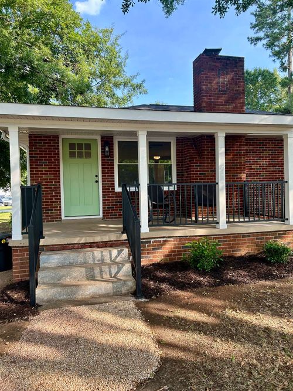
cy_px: 196
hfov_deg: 53.0
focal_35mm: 26
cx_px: 146
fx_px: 294
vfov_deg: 67.3
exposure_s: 1/509
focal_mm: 5.7
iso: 50
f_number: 1.5
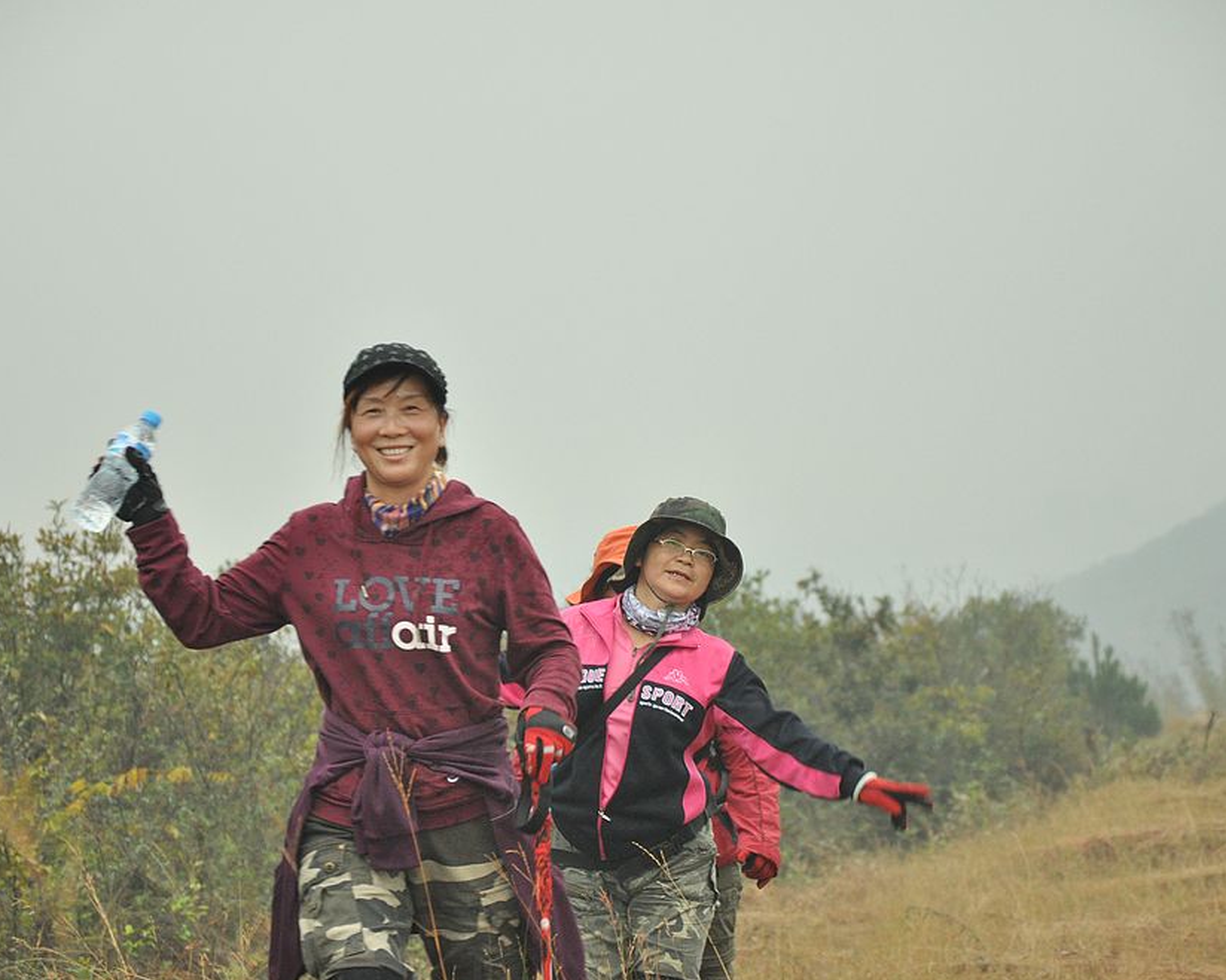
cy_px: 491
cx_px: 619
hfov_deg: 12.3
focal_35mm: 157
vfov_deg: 9.8
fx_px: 5696
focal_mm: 92
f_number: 5.6
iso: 1100
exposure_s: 1/125
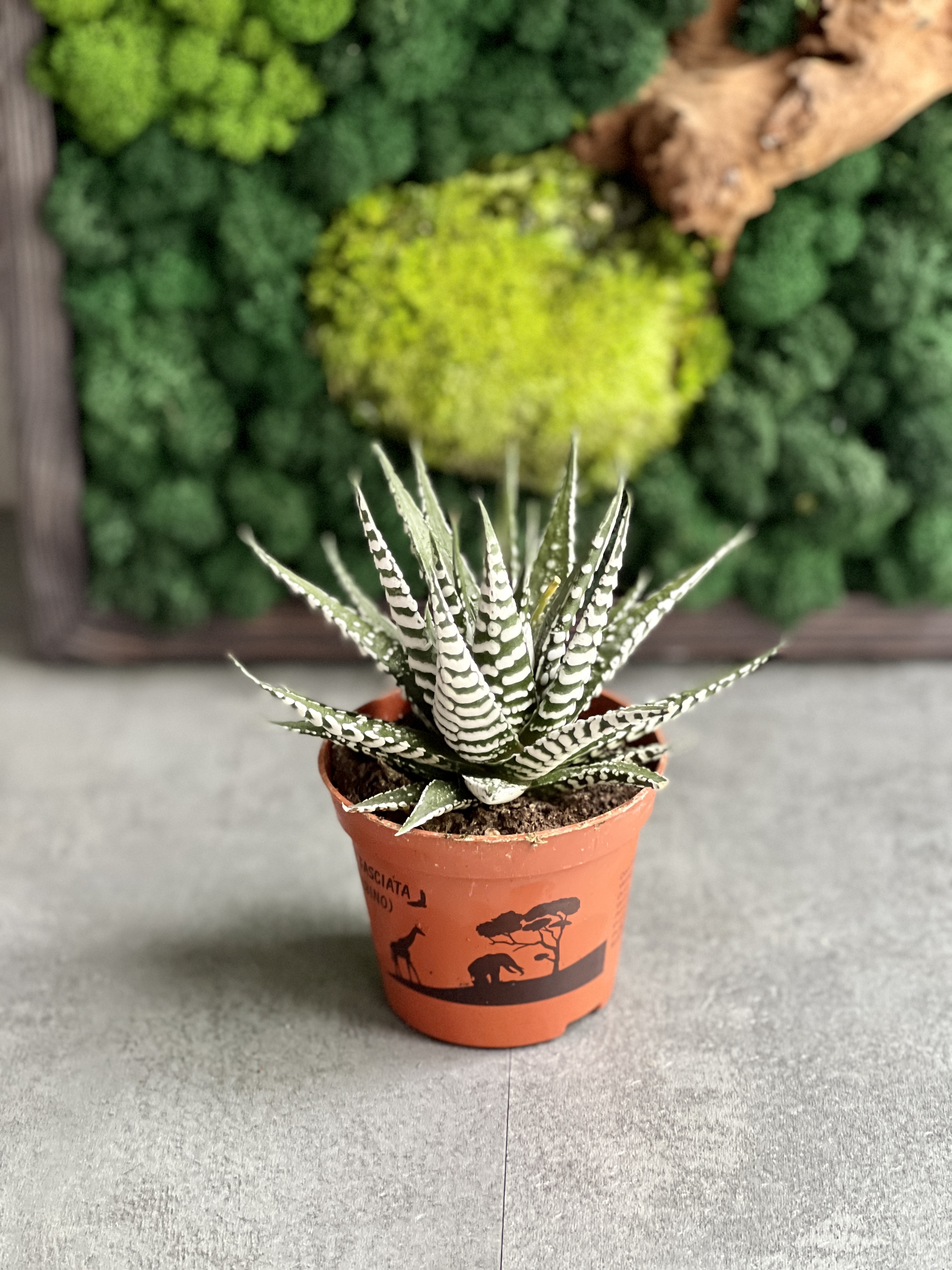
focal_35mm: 77
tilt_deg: -25.0
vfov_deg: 25.3
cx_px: 476
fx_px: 2824
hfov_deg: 19.1
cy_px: 635
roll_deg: +0.1
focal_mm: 9
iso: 400
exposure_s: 1/40
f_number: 2.8
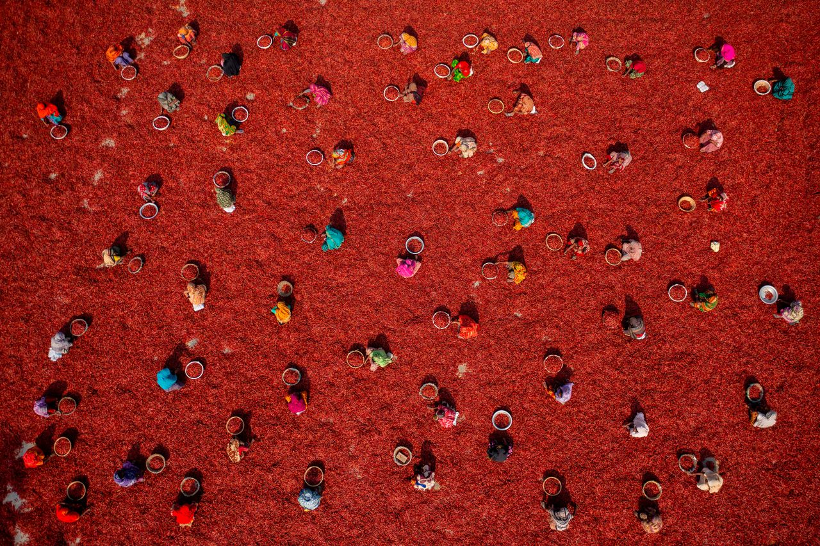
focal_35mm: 28
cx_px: 410
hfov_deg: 65.5
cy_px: 273
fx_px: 638
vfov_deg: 46.4
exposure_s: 1/1250
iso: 100
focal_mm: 10.26
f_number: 5.6
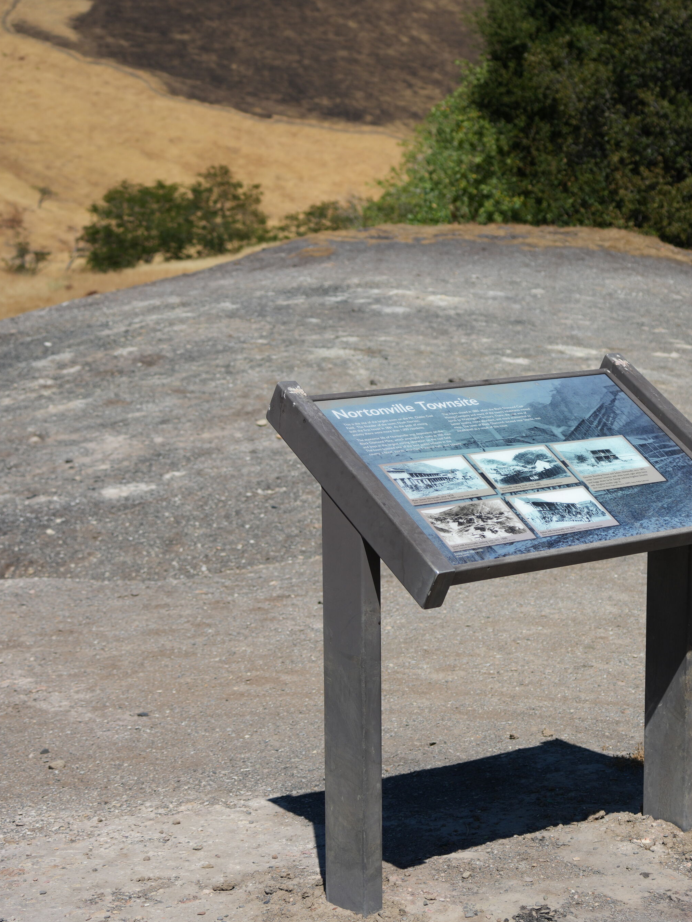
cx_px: 554
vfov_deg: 25.3
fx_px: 2052
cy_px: 456
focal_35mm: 77
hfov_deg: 19.0
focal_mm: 50
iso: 160
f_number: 4.5
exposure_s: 1/2000
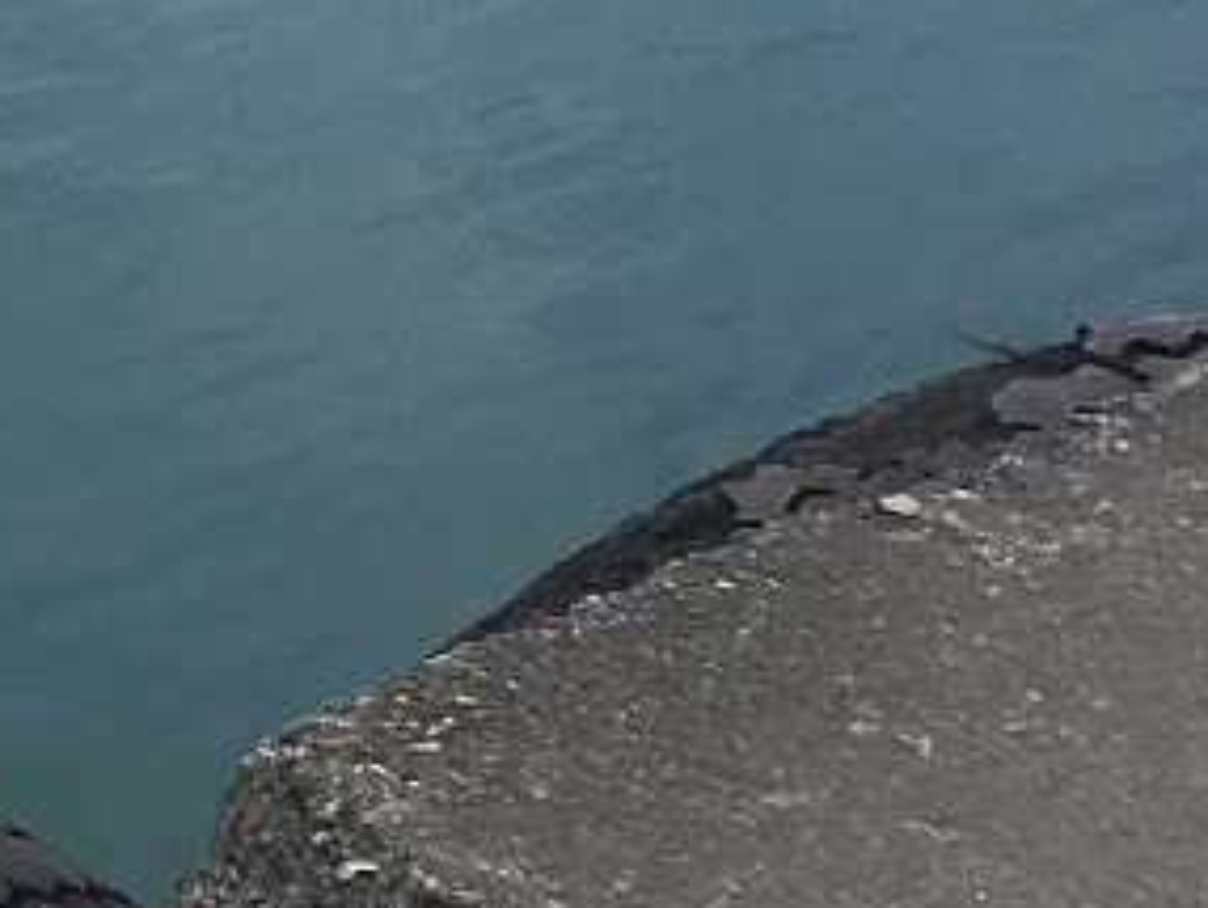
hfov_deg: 10.8
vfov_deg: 9.1
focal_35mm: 162
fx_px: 5658
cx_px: -1407
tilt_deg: -29.5
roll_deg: +1.0
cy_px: 127
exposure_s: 1/651
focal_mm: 4.15
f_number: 2.2
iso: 25
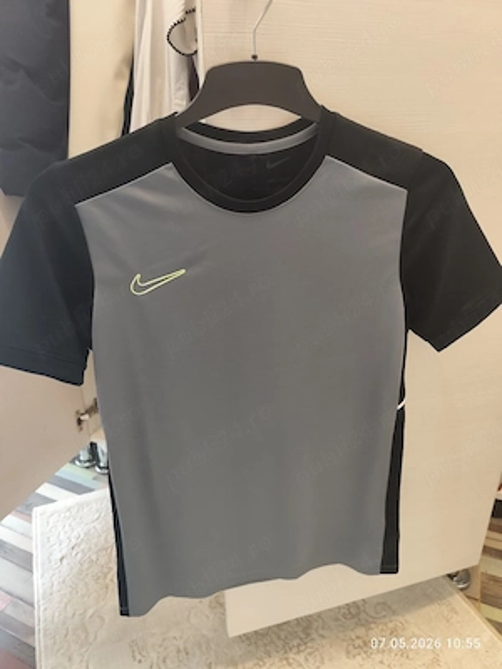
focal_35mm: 23
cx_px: 251
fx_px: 445
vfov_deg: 73.9
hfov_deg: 58.9
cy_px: 334
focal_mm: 6.19
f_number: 1.65
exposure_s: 1/33.3
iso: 1250
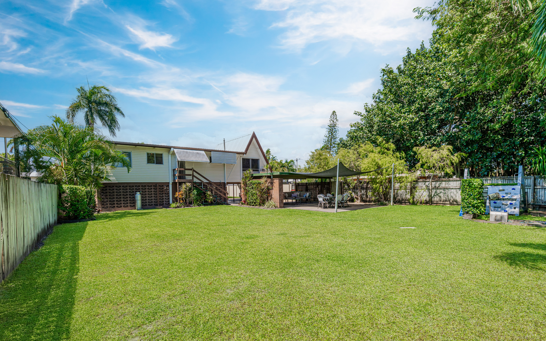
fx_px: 223
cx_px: 265
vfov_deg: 74.7
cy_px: 159
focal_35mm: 15
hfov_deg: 101.4
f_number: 7.1
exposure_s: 1/640
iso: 80
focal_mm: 14
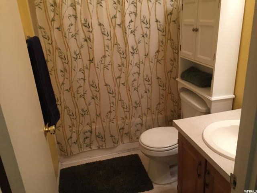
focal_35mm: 29
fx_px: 215
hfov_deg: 61.7
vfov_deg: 48.2
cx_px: 128
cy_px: 96
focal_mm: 4.15
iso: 80
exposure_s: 1/30
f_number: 2.2
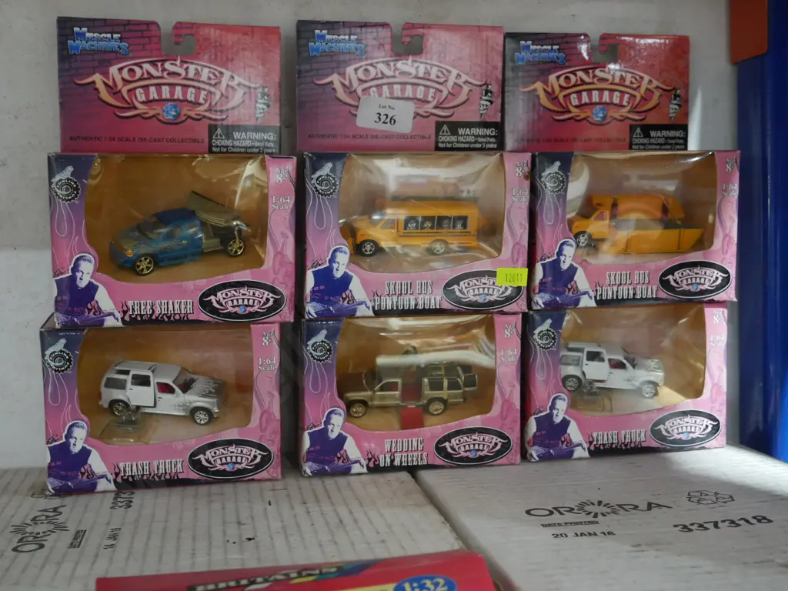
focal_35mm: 40
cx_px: 394
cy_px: 296
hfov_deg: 46.8
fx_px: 911
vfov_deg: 36.0
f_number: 4.5
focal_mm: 20
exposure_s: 1/60
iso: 2500
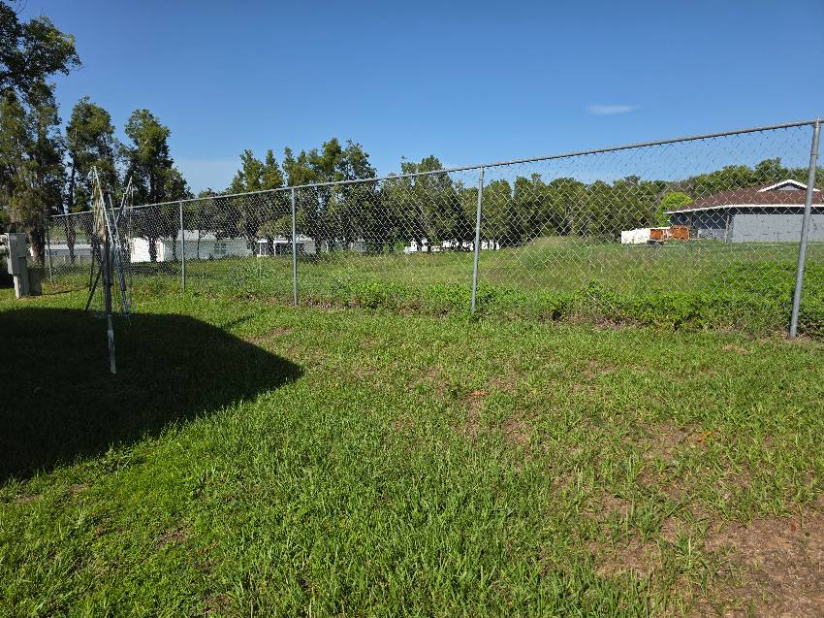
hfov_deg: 73.9
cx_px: 412
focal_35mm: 23
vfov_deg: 58.9
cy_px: 309
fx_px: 547
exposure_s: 1/7061
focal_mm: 6.3
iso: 80
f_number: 1.7
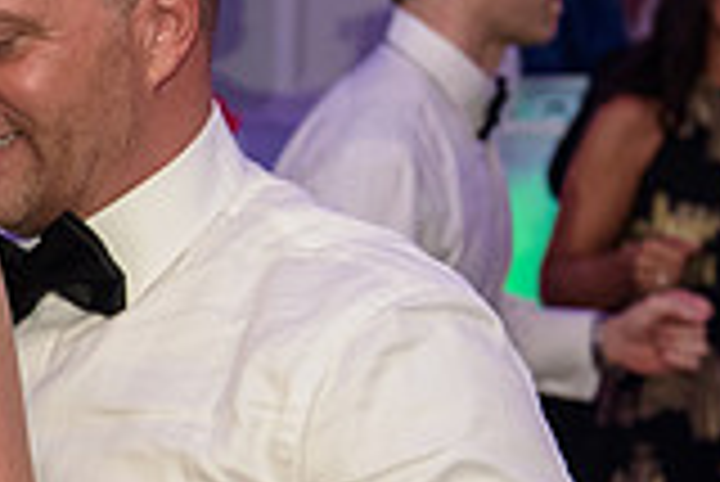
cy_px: 291
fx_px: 2762
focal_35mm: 138
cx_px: -248
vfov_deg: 10.0
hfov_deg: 14.2
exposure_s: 1/125
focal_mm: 38
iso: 1600
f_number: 3.2
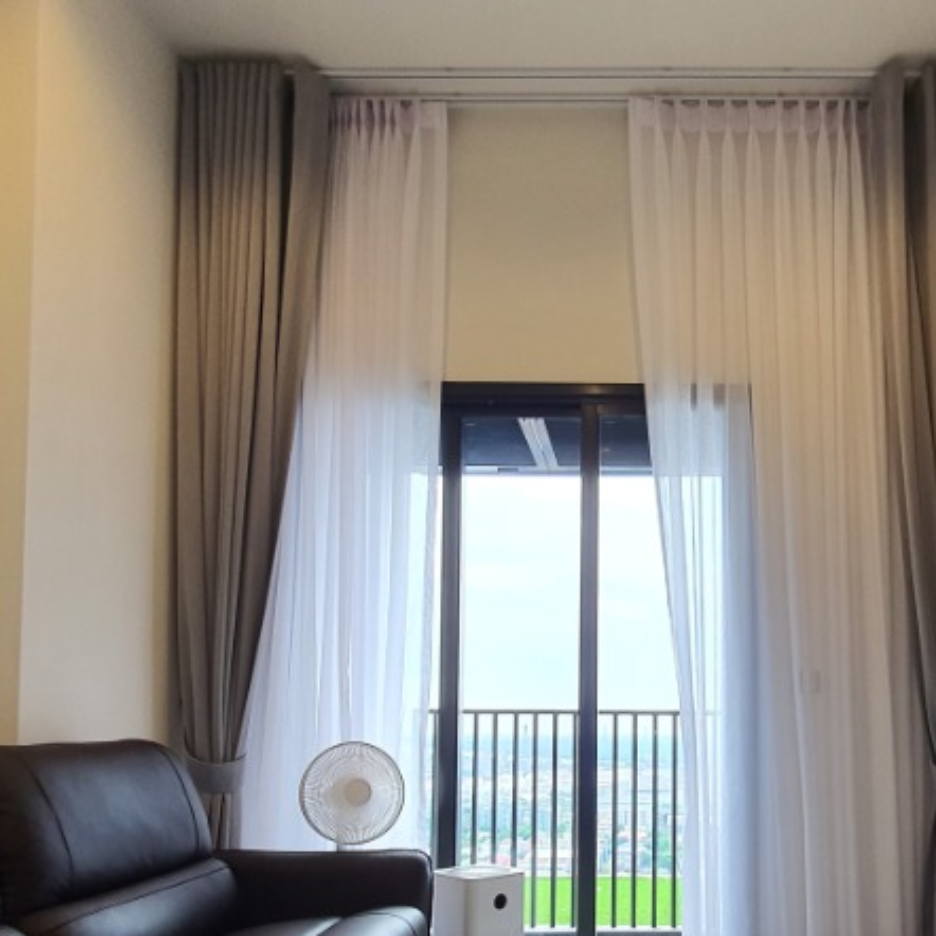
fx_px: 795
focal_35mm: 26
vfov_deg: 57.8
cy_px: 703
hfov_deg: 59.0
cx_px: 652
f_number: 2.2
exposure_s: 1/50
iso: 50
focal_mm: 1.8
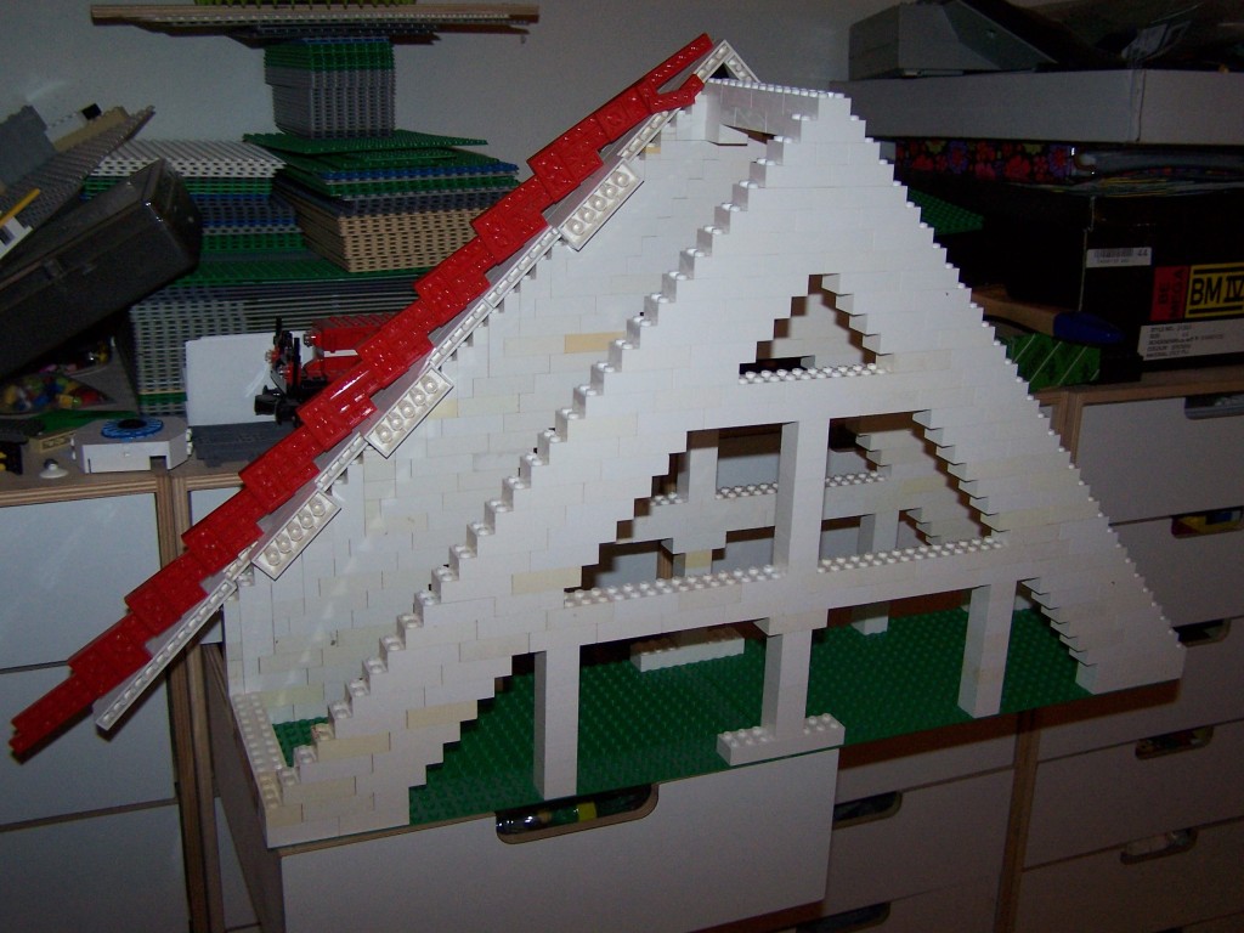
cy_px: 466
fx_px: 1366
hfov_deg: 49.0
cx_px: 622
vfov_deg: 37.7
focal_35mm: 38
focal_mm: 6.3
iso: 140
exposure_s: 1/60
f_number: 2.8
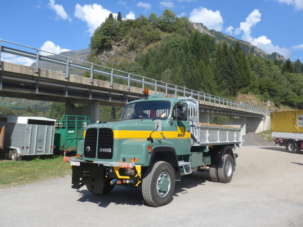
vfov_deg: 48.2
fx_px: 254
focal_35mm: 29
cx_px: 152
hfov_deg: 61.7
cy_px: 114
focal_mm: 6
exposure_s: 1/1300
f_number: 2.8
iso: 80
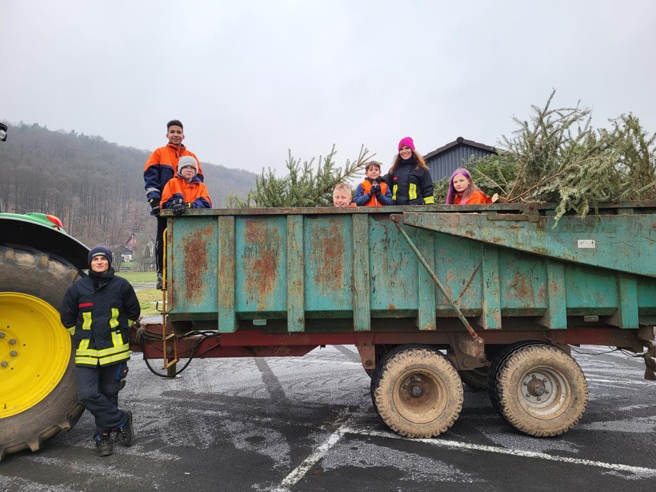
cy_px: 246
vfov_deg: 53.1
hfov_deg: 67.3
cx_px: 328
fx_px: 493
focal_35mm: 26
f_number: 1.8
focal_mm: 5.4
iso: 40
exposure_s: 1/162
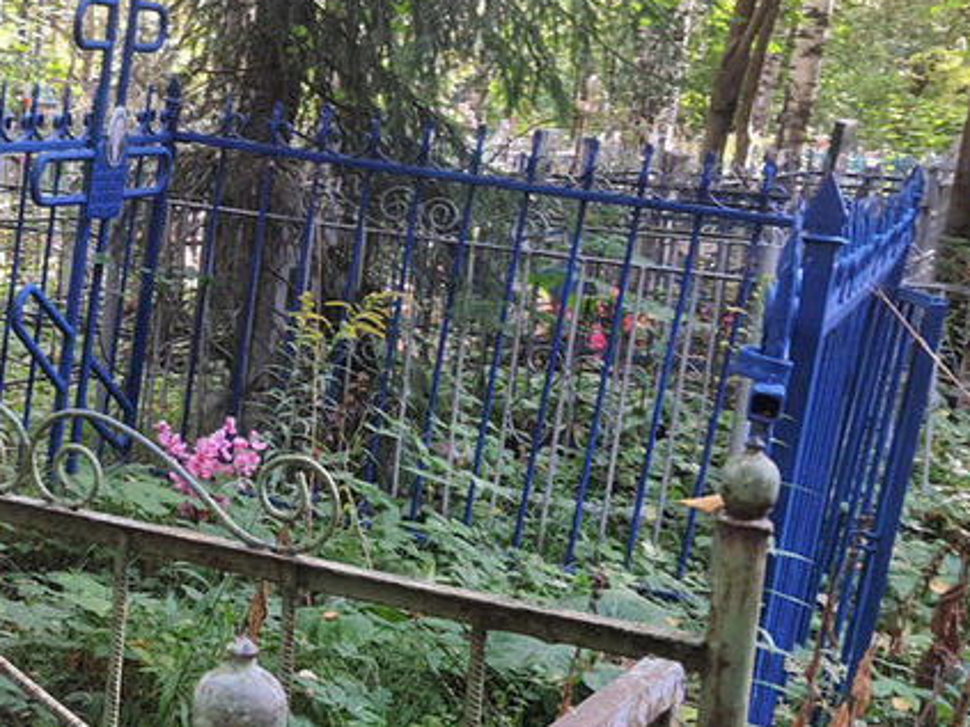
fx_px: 1765
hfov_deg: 29.8
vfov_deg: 23.3
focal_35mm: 63
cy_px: 355
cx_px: 161
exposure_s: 1/100
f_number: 1.7
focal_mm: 4.32
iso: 80
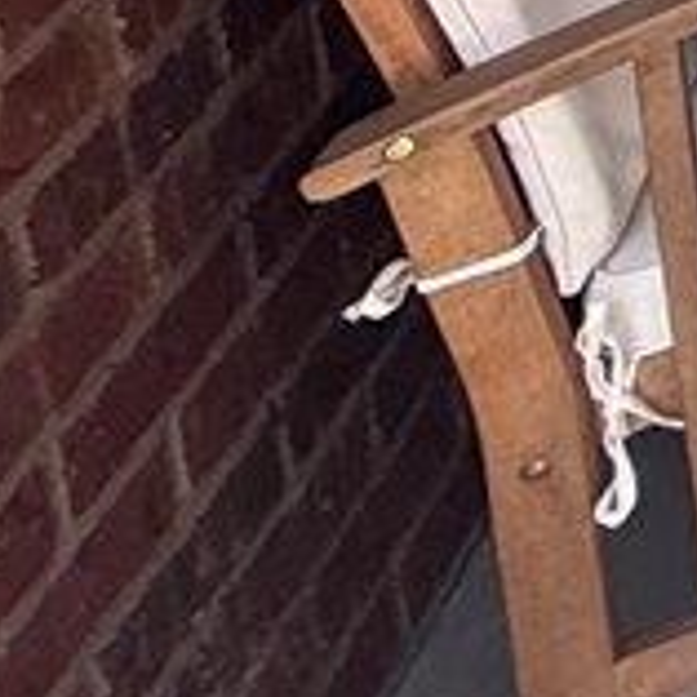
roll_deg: +2.5
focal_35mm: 101
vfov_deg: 11.7
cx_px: 2815
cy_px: -1265
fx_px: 2301
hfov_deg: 8.1
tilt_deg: -4.8
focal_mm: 2.22
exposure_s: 1/99
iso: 64
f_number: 2.2
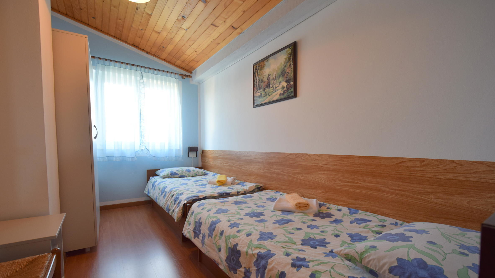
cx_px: 251
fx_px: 210
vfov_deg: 66.9
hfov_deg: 99.4
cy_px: 154
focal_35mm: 16
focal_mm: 10
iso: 400
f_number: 4
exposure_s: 1/60
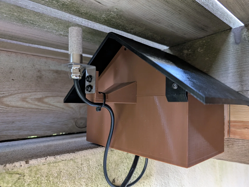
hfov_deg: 71.5
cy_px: 94
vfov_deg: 56.9
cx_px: 124
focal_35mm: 24
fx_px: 173
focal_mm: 6.9
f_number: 1.68
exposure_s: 1/65.4
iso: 685
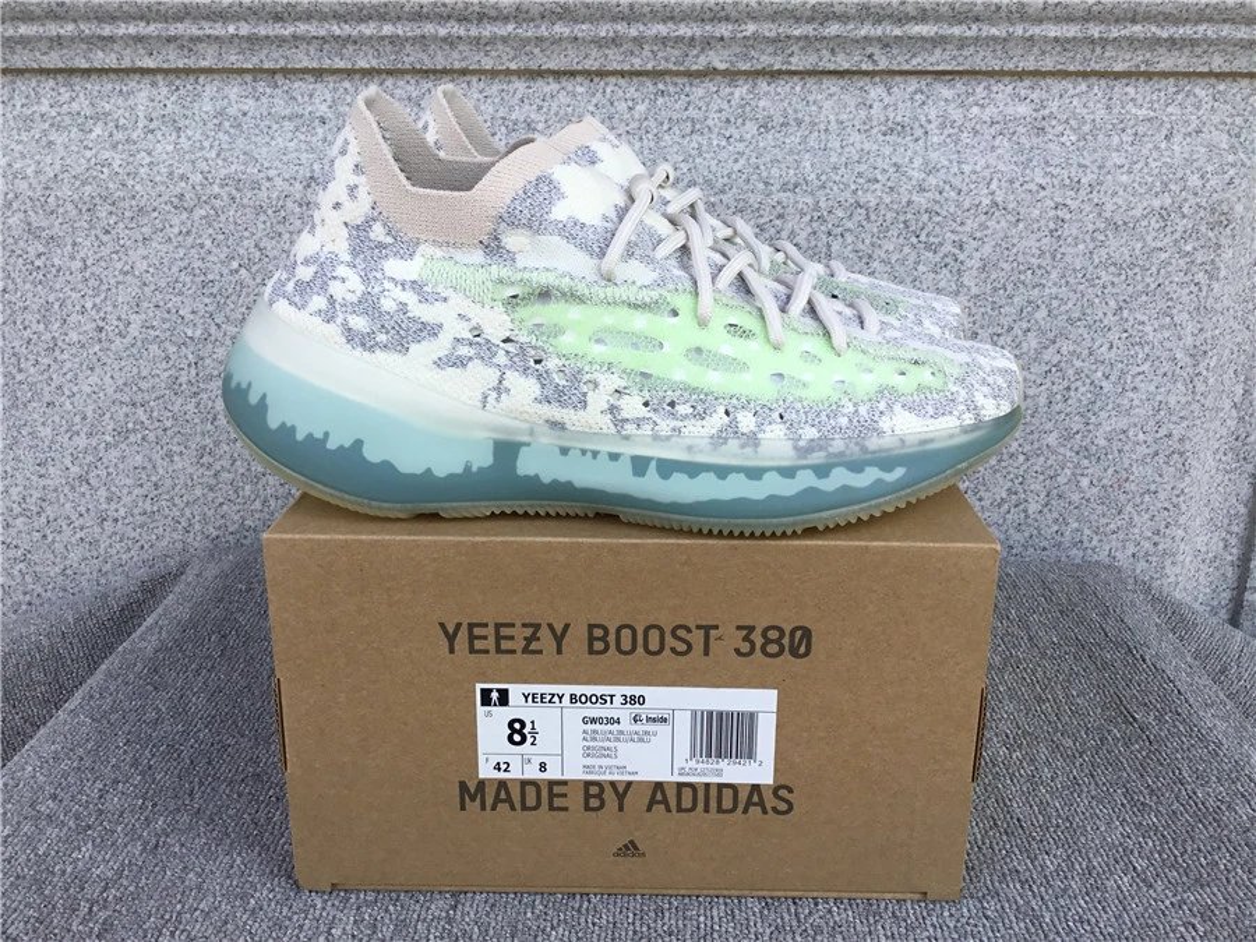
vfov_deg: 45.4
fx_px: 1125
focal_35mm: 31
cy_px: 471
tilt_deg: -18.5
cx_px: 628
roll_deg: +0.1
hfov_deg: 58.4
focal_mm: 3.3
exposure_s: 1/386
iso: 25
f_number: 2.4
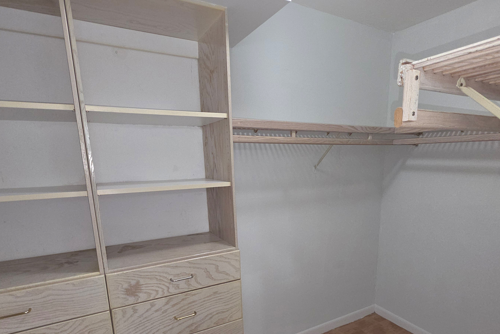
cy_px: 222
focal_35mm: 20
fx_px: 278
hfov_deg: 83.8
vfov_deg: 60.5
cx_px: 268
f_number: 1.9
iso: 125
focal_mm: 2.2
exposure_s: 1/60.2
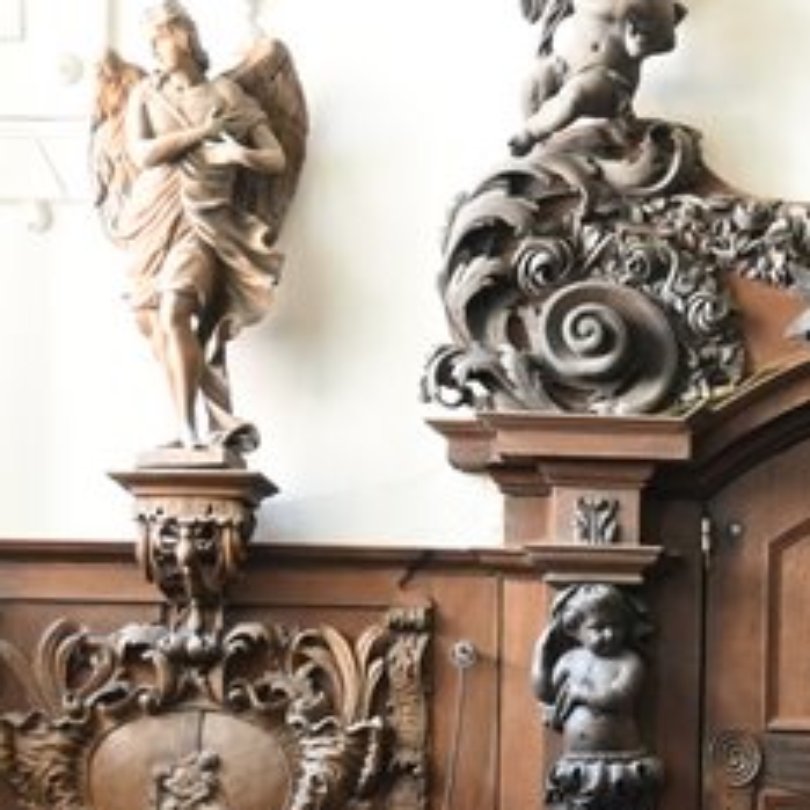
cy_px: 789
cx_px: 1224
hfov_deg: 11.6
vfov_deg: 12.0
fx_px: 3824
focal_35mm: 144
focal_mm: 33
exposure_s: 1/60
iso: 4500
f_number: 5
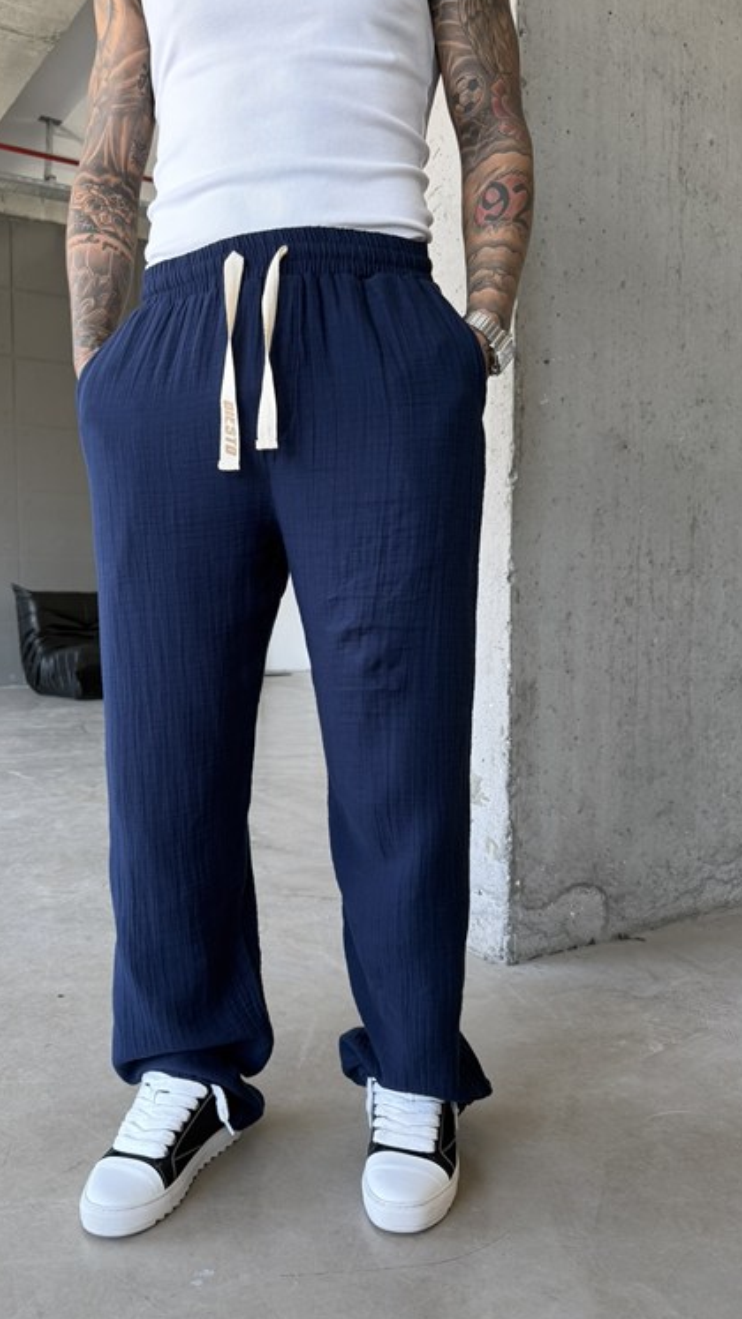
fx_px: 980
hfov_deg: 41.1
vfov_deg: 67.9
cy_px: 662
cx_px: 265
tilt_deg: -4.1
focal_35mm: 28
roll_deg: +0.8
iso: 125
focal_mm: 6.76
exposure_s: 1/121
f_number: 1.78
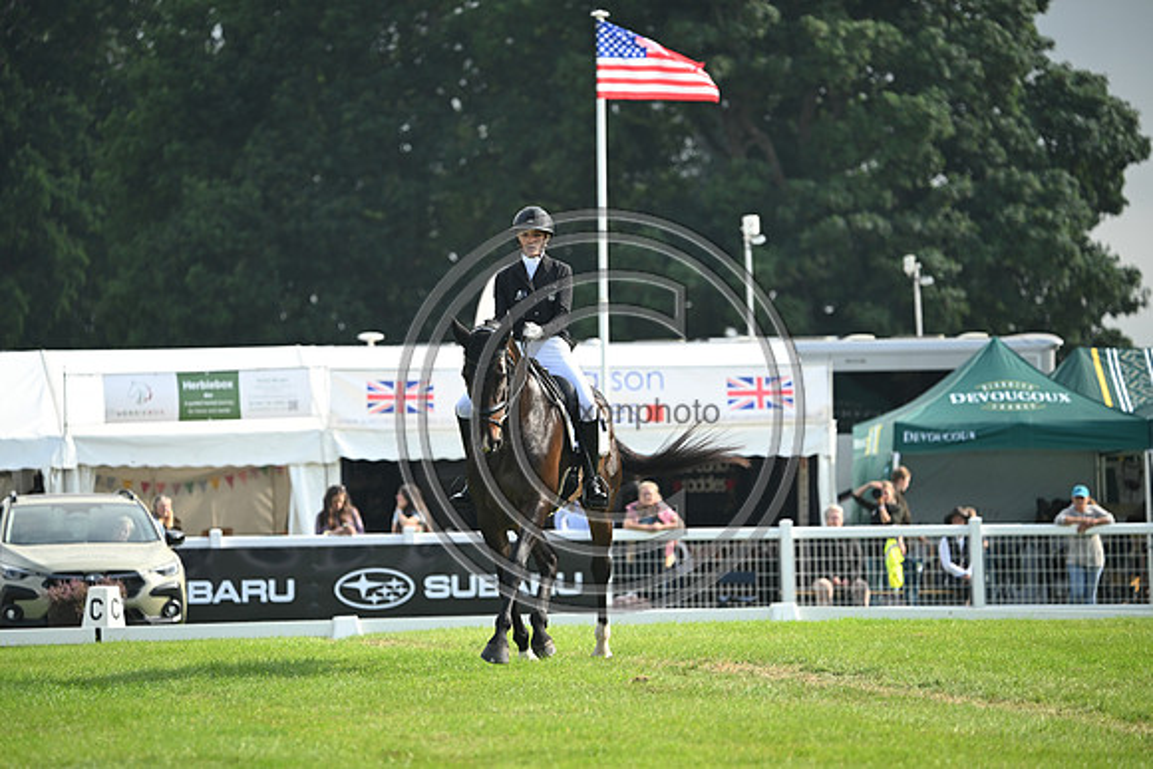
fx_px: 8008
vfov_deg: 5.5
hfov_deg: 8.2
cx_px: 576
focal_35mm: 250
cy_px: 384
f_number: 5
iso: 560
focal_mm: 250
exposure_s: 1/1250
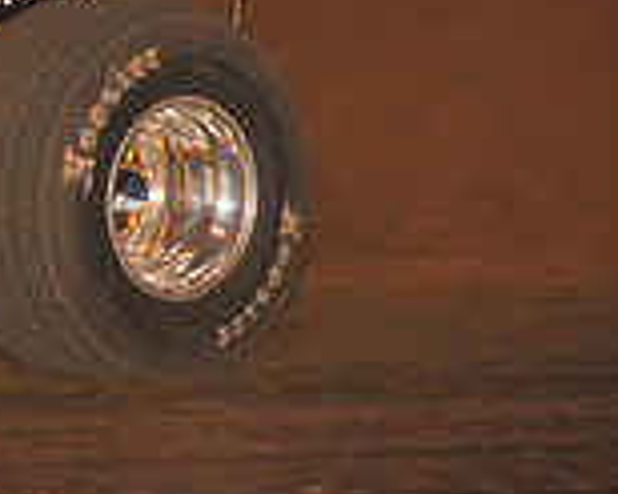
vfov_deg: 3.0
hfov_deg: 3.7
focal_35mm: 513
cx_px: -506
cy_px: -211
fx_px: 9377
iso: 800
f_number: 6.3
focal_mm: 145
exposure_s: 1/320
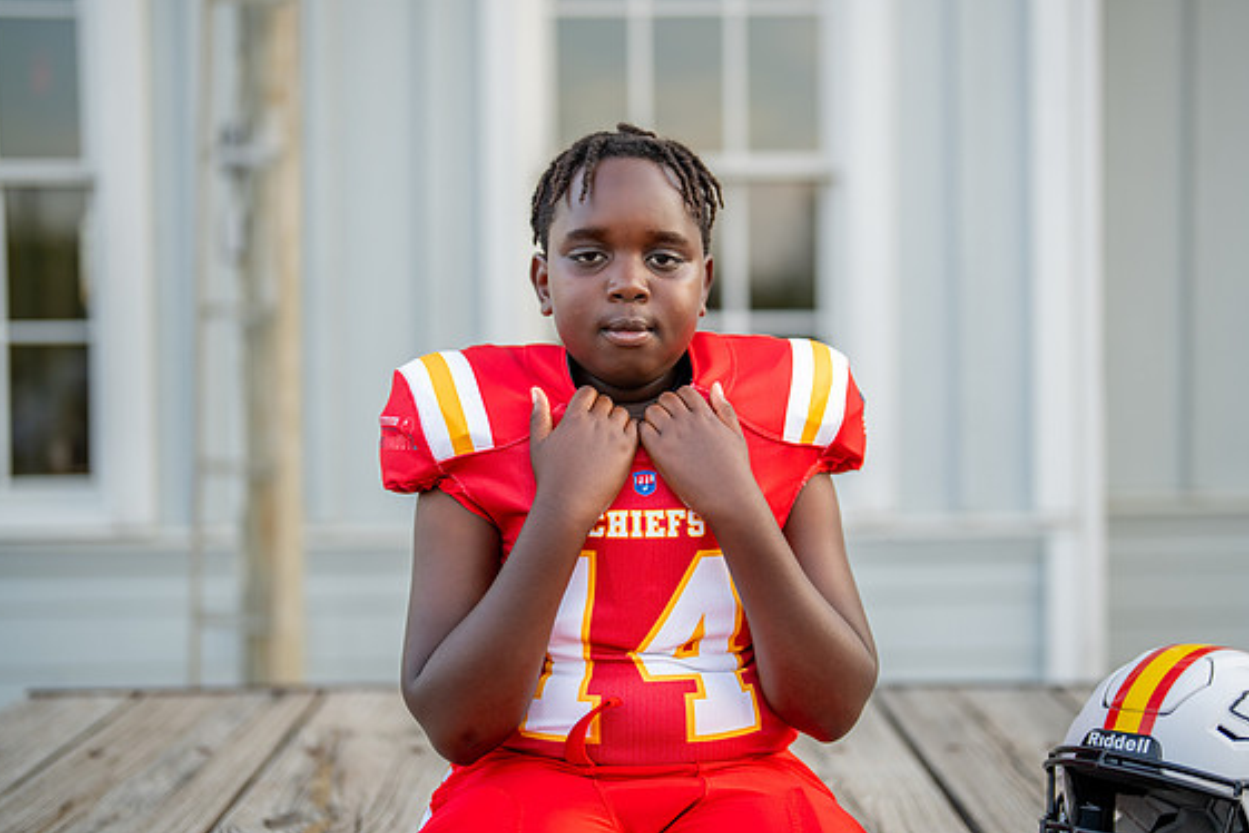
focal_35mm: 58
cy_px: 423
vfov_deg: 23.4
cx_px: 666
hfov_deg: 34.5
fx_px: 2012
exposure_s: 1/800
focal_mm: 50
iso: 200
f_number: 1.2
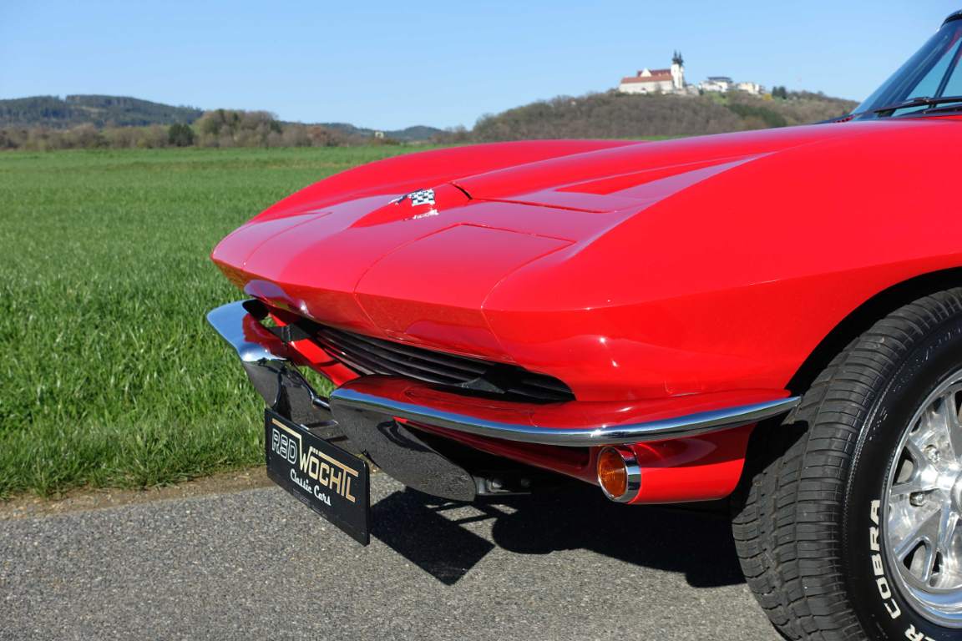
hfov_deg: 40.3
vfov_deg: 27.5
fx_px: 1309
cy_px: 320
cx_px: 481
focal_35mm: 49
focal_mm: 17.9
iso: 125
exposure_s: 1/800
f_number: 4.5
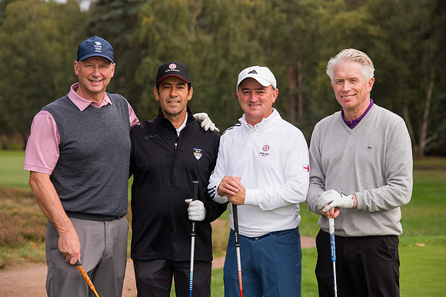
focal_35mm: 175
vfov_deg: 7.9
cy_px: 148
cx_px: 223
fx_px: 2168
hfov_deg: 11.7
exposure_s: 1/250
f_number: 8
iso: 400
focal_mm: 175
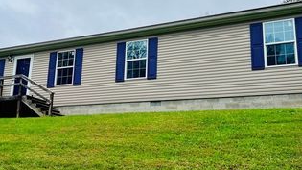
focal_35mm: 45
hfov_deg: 45.2
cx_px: 117
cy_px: 68
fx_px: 360
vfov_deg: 26.4
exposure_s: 1/5076
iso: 50
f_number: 1.5
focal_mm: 5.7
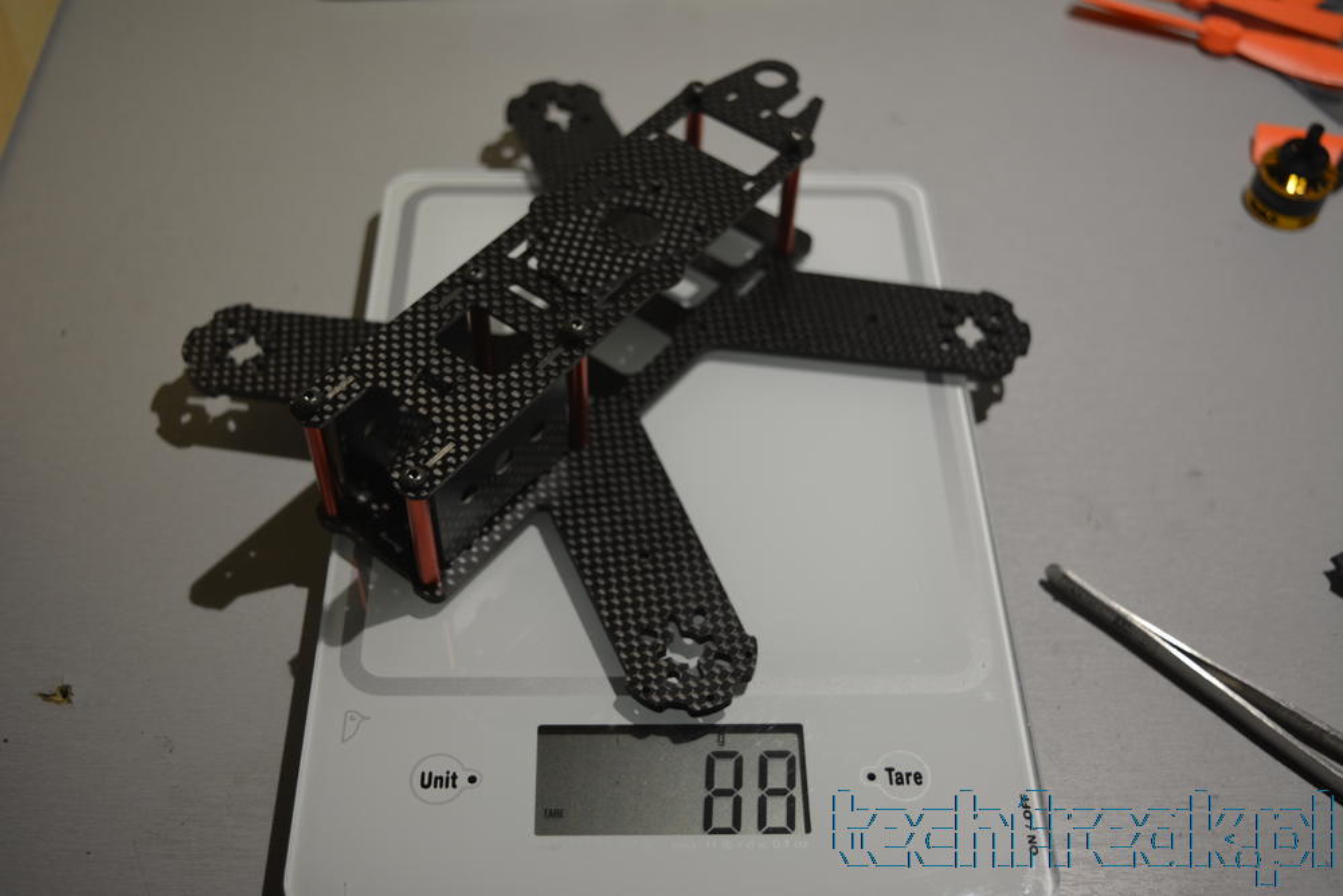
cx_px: 672
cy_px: 448
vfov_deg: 31.9
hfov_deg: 46.4
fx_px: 1567
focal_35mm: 42
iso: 400
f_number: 4.5
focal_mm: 28
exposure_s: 1/80
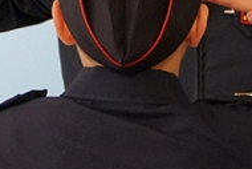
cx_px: 49
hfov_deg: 9.6
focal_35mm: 213
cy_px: 0
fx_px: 1492
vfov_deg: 6.4
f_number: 4.5
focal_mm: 36
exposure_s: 1/160
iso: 2500
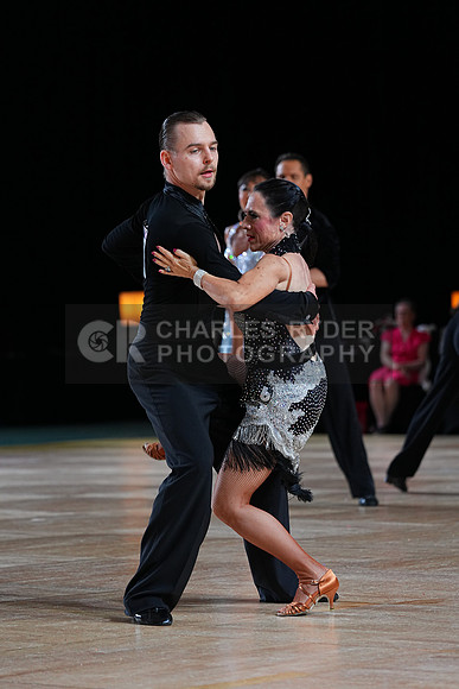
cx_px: 230
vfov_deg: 12.7
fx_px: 3096
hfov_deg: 8.5
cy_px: 344
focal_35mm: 162
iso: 1000
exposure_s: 1/500
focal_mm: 162
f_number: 4
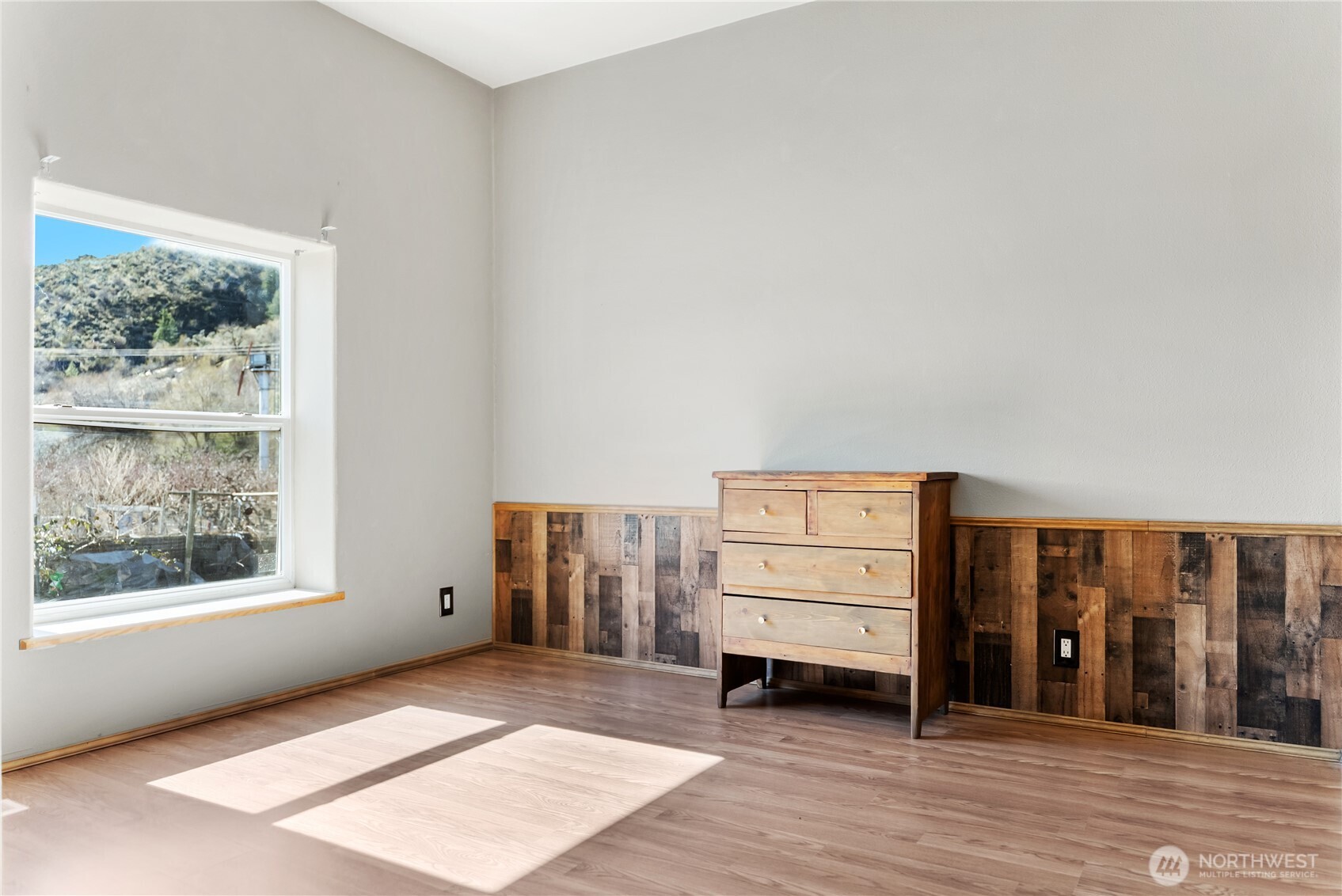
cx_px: 671
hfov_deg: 73.7
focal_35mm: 24
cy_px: 448
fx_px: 895
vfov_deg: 53.2
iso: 160
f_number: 2.8
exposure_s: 1/50
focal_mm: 24
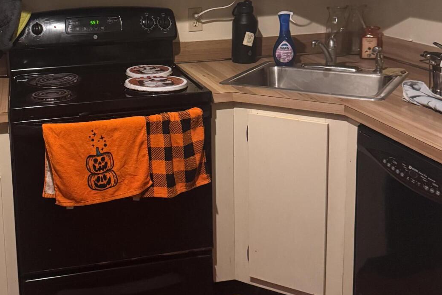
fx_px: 589
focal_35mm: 48
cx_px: 139
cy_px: 64
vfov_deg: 27.6
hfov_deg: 40.5
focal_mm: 6.76
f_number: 1.78
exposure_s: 1/40
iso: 800
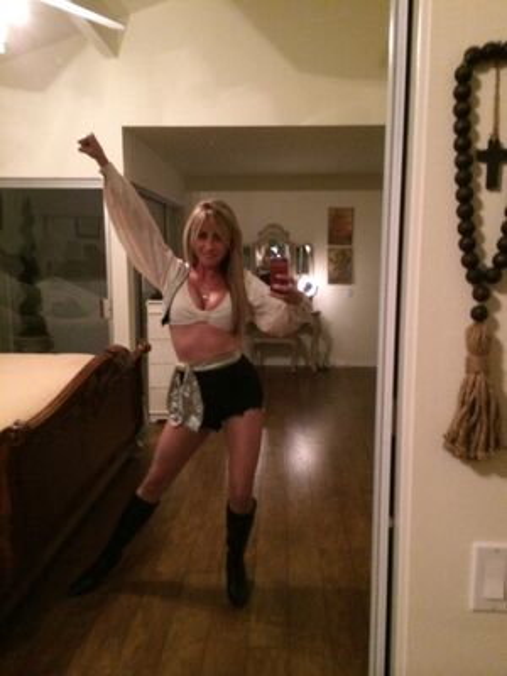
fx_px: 586
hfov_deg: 46.8
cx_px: 254
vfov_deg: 60.0
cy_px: 338
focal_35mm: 30
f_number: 2.2
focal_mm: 4.12
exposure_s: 1/17
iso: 500
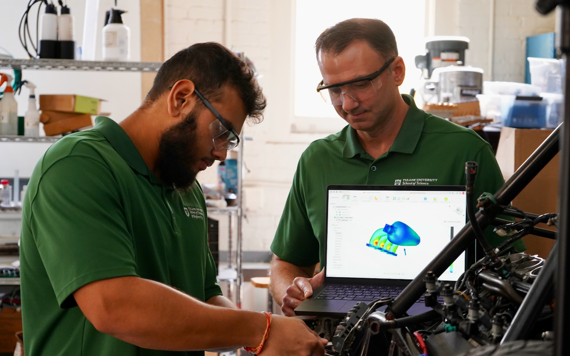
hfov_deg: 28.6
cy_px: 190
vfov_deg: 18.1
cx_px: 283
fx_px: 1118
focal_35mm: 72
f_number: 5.6
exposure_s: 1/160
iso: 3200
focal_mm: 70
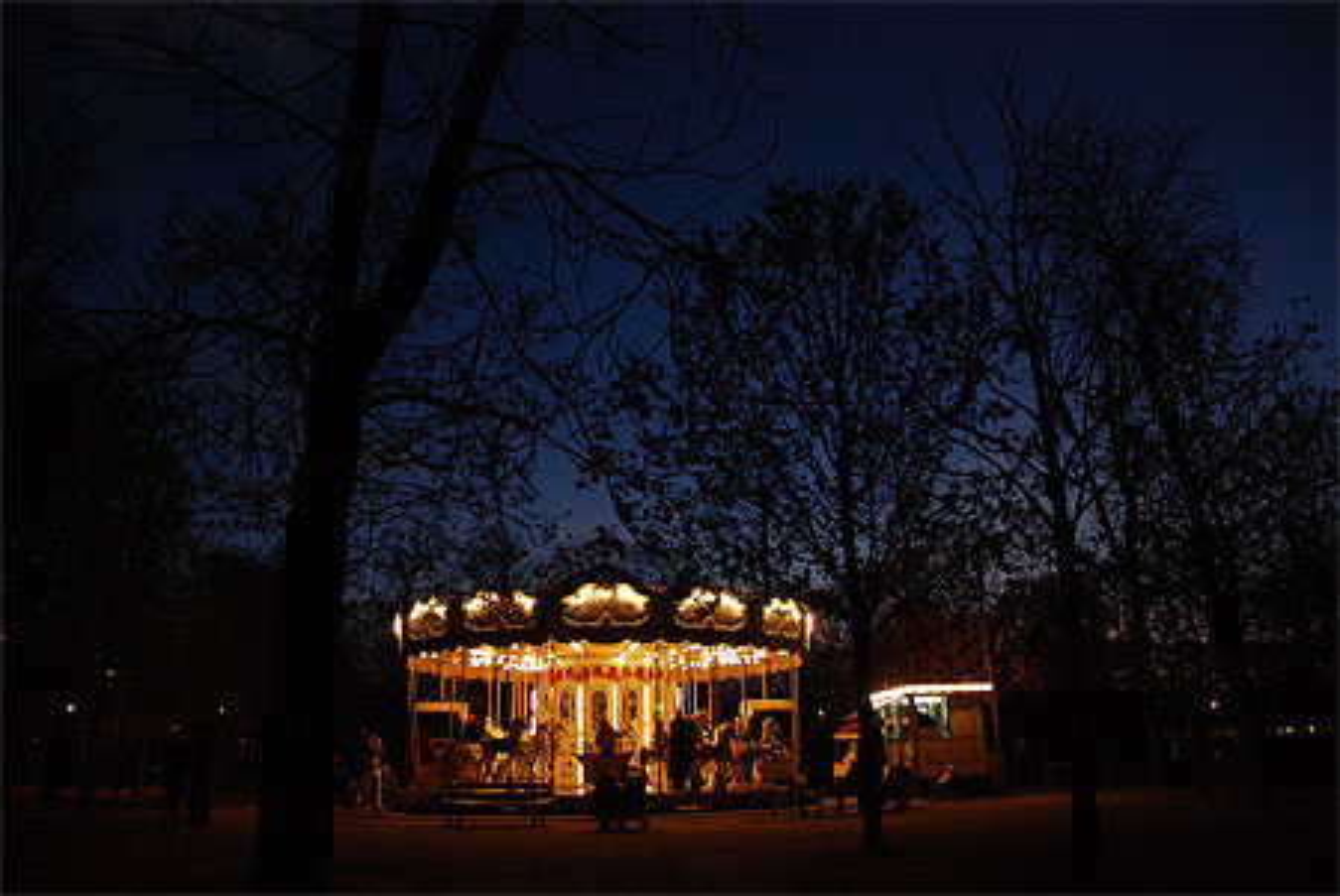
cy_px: 448
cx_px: 670
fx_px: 1006
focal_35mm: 27
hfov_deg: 67.3
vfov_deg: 48.0
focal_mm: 18
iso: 400
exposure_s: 1/15
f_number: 3.5
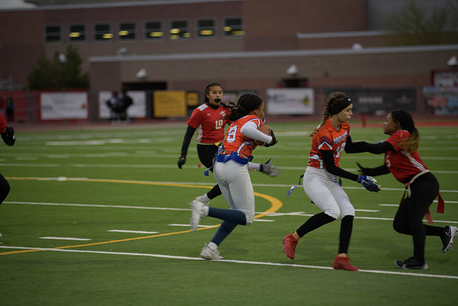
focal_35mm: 150
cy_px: 153
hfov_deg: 13.7
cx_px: 229
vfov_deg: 9.2
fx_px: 1909
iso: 180
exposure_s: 1/200
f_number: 2.8
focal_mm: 150
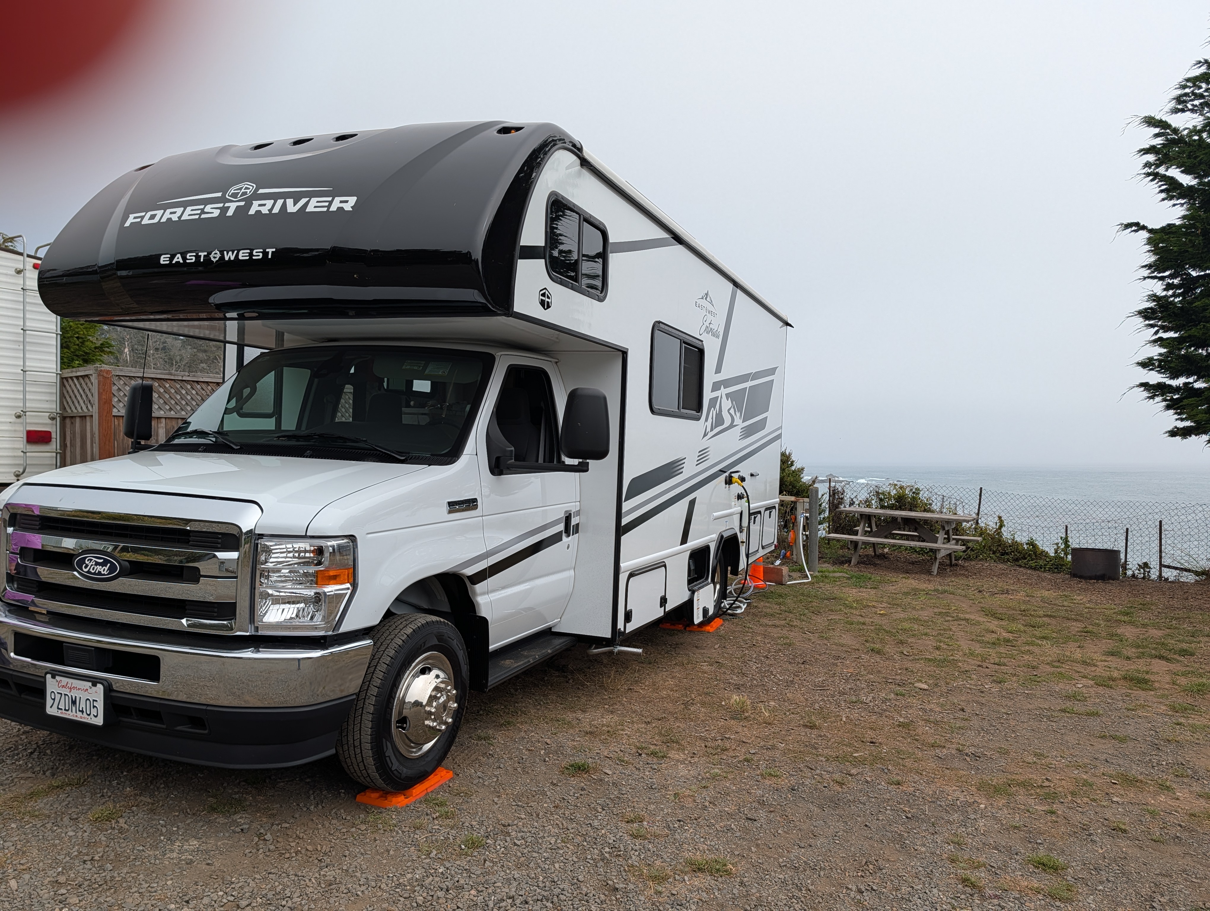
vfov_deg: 56.9
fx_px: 840
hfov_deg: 71.5
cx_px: 605
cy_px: 456
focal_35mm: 24
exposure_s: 1/962
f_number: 1.68
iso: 20
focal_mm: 6.9
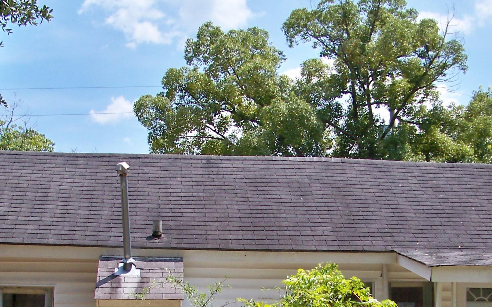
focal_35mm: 71
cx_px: 278
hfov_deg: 28.9
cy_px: 310
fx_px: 952
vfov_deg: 17.9
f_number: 2.8
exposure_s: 1/1000
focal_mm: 5.85
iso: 100
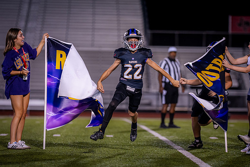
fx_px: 1215
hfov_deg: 11.7
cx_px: 141
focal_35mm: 175
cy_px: 84
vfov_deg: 7.9
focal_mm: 135
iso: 1250
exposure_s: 1/1000
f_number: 1.8
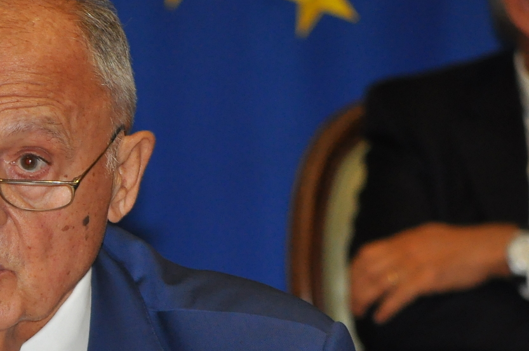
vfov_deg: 2.6
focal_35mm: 521
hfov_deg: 4.0
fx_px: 7650
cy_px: 270
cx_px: -3
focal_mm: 135
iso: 800
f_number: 6.3
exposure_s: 1/100
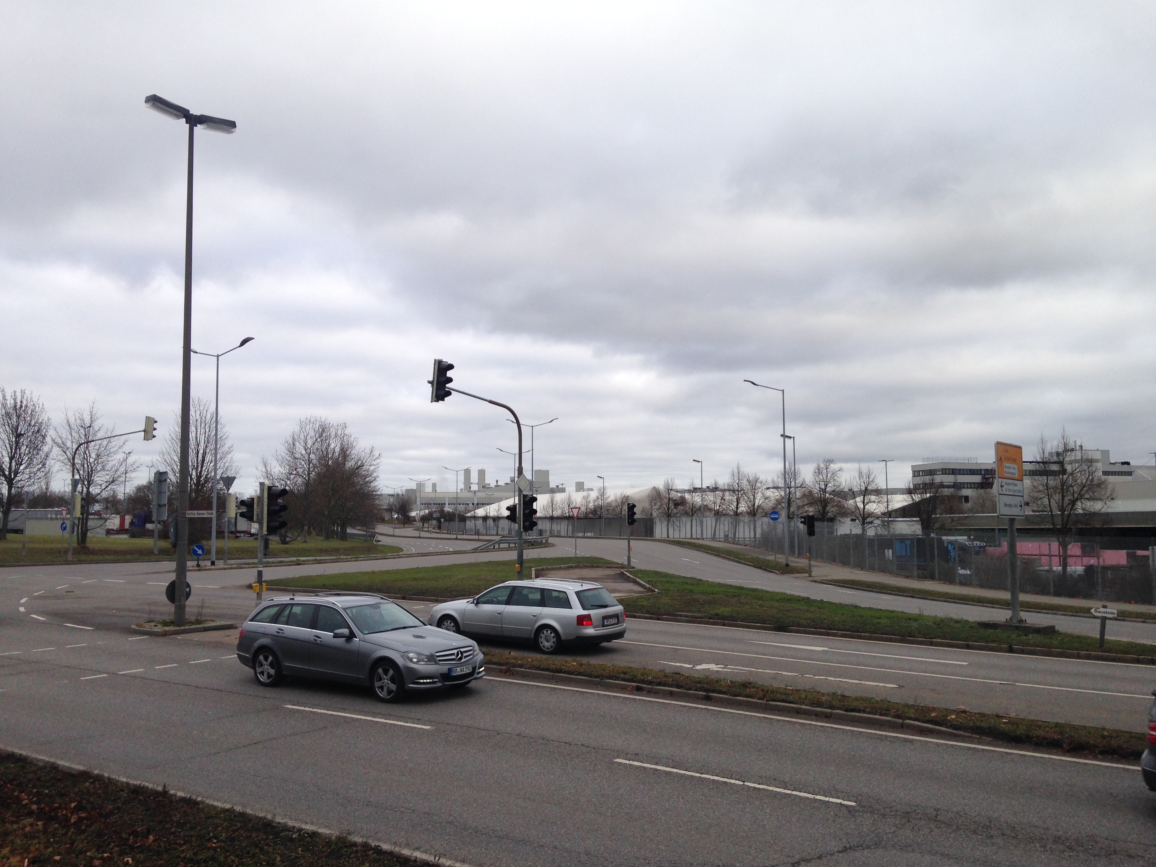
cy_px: 434
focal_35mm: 33
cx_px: 578
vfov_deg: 42.9
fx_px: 1102
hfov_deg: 55.4
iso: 50
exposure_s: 1/536
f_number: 2.4
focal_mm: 4.12
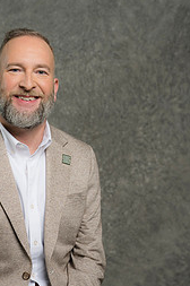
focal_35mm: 98
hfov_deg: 13.9
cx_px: 45
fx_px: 778
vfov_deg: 20.6
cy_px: 223
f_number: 4
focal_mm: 55
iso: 125
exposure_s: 1/200
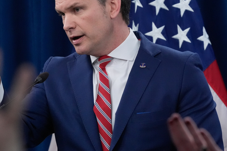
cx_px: 79
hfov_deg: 3.3
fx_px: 3977
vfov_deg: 2.2
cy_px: 69
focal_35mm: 631
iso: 6400
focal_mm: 400
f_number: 14
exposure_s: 1/250
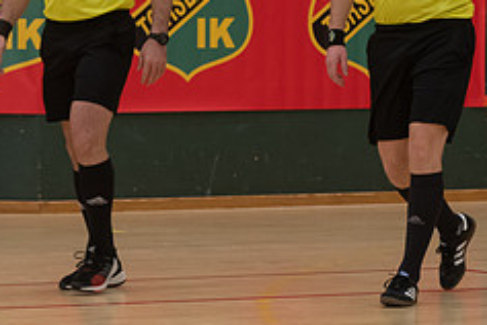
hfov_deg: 5.0
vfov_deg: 3.3
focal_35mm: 413
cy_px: 32
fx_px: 5587
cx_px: 401
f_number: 4
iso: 640
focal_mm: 105
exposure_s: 1/320
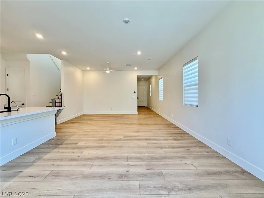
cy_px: 99
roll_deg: -0.1
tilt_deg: -0.9
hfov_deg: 102.1
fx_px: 107
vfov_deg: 85.6
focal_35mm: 14
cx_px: 132
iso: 250
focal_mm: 2.22
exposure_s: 1/120
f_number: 2.2
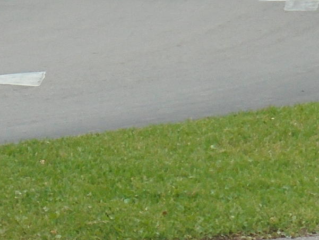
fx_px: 5613
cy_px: 104
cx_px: 469
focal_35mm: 609
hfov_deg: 3.2
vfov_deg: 2.4
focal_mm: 21.8
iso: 100
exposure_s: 1/320
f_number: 5.6
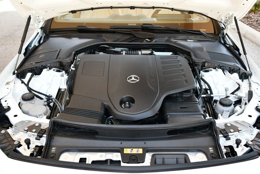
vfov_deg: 36.9
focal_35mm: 36
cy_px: 87
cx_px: 130
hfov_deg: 53.1
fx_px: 260
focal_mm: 18
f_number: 4
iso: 400
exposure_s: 1/250
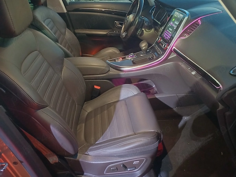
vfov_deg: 54.9
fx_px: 170
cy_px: 88
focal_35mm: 25
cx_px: 118
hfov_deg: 69.4
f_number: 1.8
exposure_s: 1/8.33
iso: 1600
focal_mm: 4.65
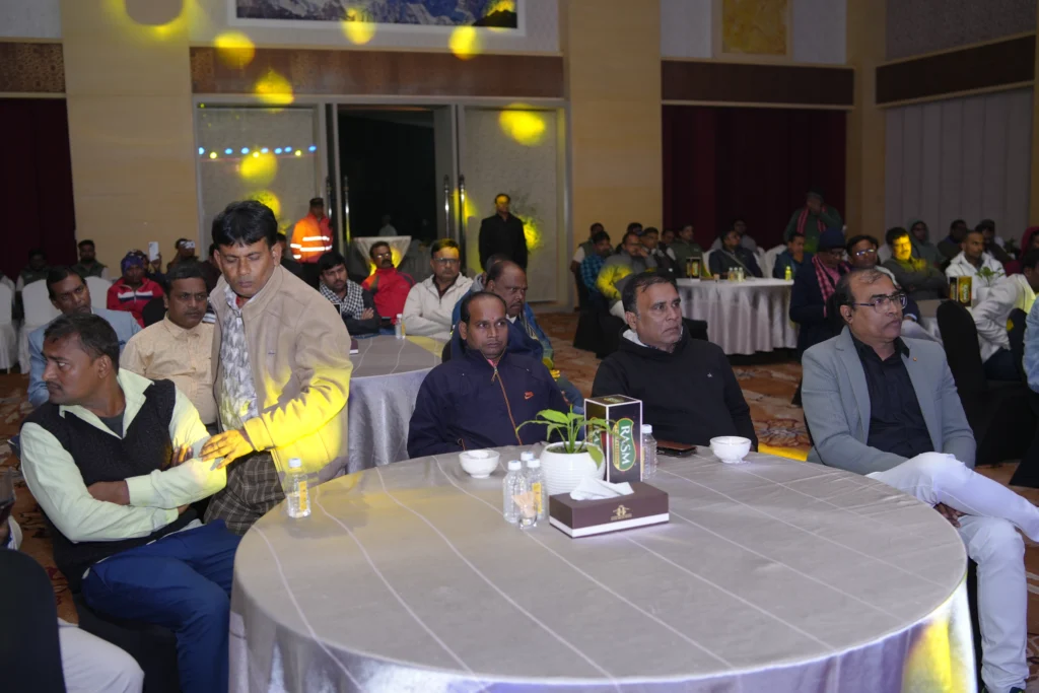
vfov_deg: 37.9
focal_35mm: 35
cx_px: 520
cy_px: 346
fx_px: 1010
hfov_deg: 54.4
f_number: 3.2
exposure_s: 1/160
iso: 800
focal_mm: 35
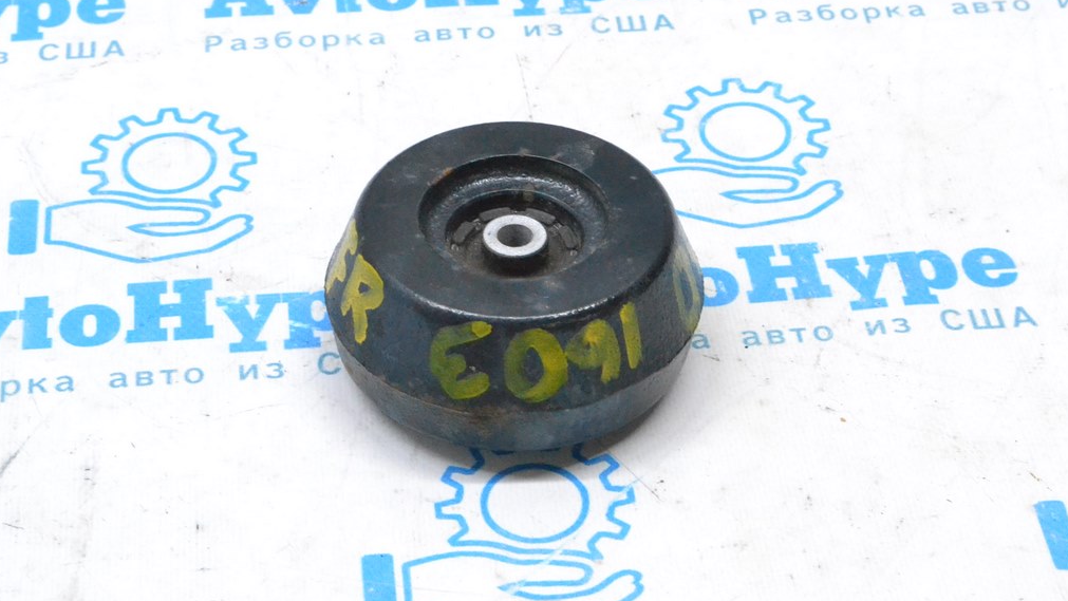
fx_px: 2479
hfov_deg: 24.3
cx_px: 533
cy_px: 312
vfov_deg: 13.8
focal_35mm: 88
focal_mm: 55
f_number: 13
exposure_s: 1/100
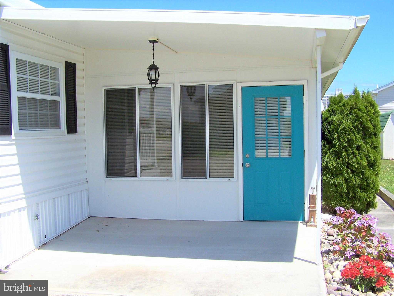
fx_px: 433
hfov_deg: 49.0
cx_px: 197
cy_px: 148
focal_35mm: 38
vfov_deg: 37.7
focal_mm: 6.3
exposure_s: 1/750
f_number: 4
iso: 80
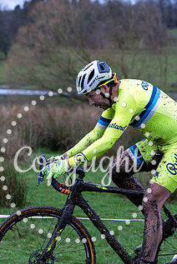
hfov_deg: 12.3
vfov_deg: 18.2
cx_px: 94
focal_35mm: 112
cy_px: 94
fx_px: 824
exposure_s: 1/500
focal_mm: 79
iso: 4000
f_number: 4
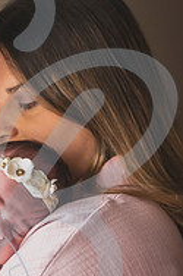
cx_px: -32
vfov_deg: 12.2
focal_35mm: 168
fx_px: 1283
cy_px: 213
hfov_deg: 8.1
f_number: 2.8
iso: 1250
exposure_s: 1/200
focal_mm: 70
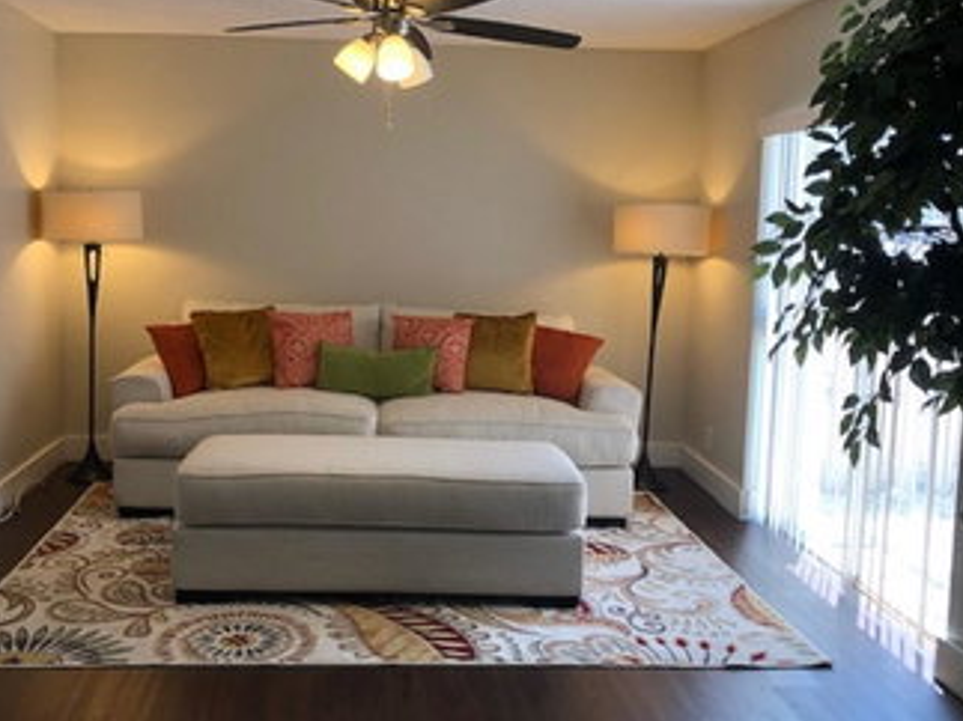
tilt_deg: -8.0
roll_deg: -0.3
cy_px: 340
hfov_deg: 50.0
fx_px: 1029
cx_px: 419
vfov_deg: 38.6
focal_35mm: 37
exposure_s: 1/120
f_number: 1.8
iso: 50
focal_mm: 3.99
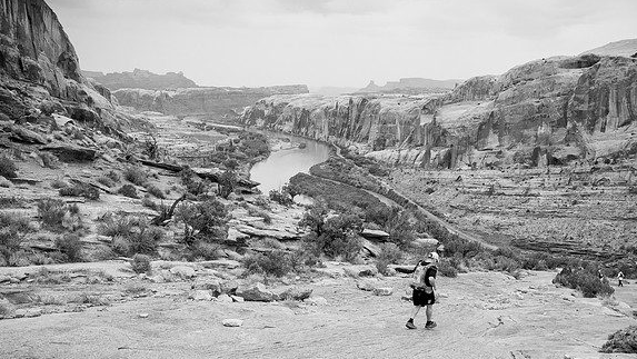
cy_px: 212
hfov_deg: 55.3
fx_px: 608
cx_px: 328
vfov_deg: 32.8
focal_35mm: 36
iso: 2000
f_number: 6.3
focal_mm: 32.8
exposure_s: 1/1000
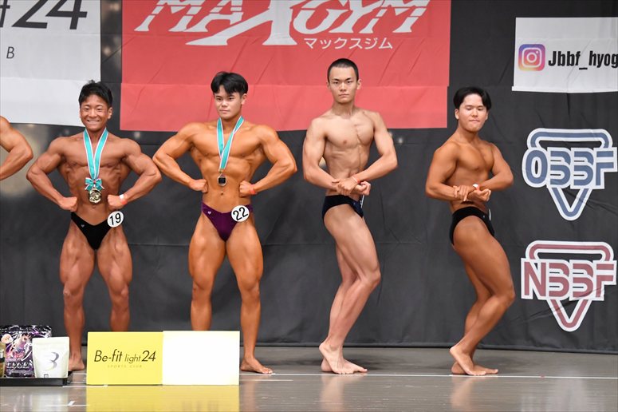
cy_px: 206
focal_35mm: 187
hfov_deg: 11.0
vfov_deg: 7.3
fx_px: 3209
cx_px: 309
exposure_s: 1/400
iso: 6400
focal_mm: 125
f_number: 5.6
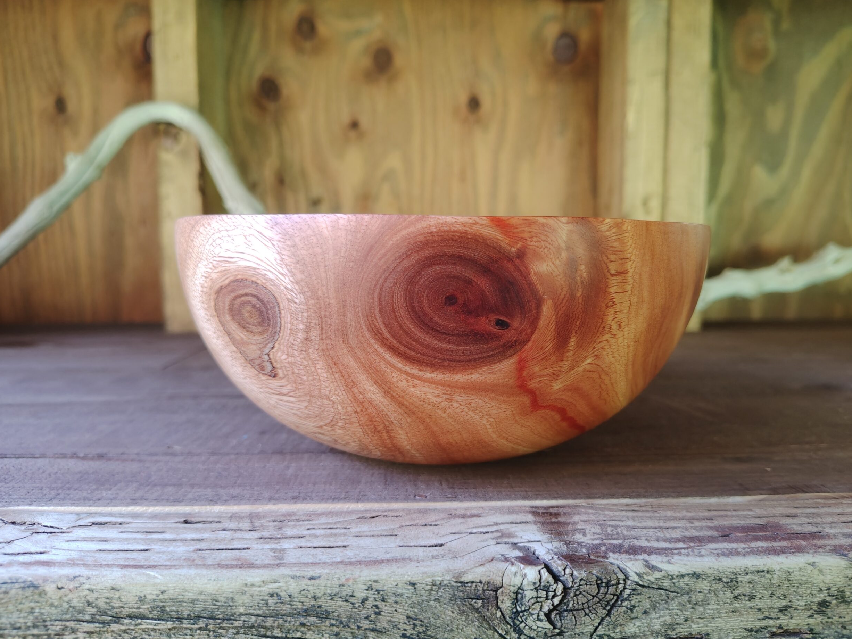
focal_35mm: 24
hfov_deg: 71.6
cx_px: 443
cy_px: 332
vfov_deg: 56.8
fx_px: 591
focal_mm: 5.56
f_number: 1.88
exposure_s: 1/120
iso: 790
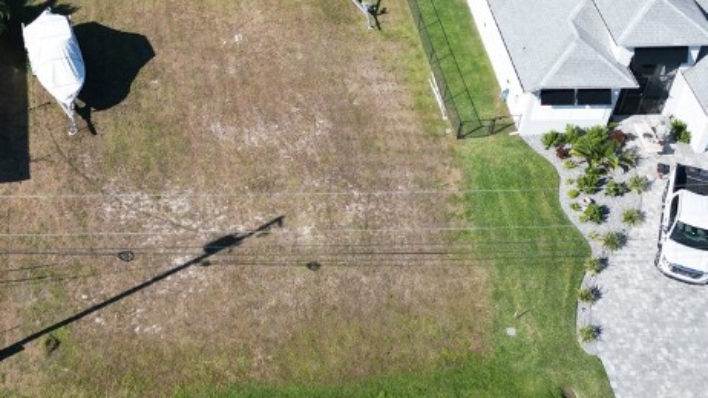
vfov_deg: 20.5
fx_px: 1089
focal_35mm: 58
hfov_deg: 35.3
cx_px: 184
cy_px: 87
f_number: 1.7
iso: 200
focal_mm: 6.72
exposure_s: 1/3000
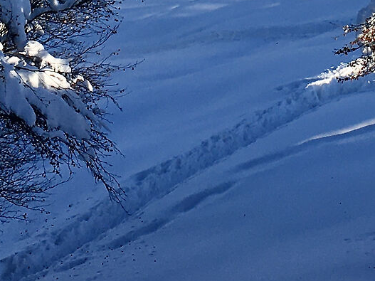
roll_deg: -1.4
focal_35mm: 132
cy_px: -258
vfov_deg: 10.4
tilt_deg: -8.7
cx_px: 274
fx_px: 1430
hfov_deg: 14.9
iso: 25
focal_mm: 4.15
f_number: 2.2
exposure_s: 1/1425
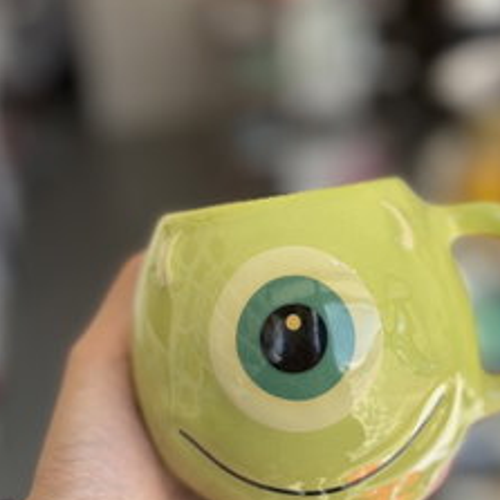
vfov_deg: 30.8
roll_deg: +3.8
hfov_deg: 30.9
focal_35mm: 55
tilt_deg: -13.7
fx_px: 899
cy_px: 160
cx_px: 323
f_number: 1.6
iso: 64
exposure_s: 1/576
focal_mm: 5.96
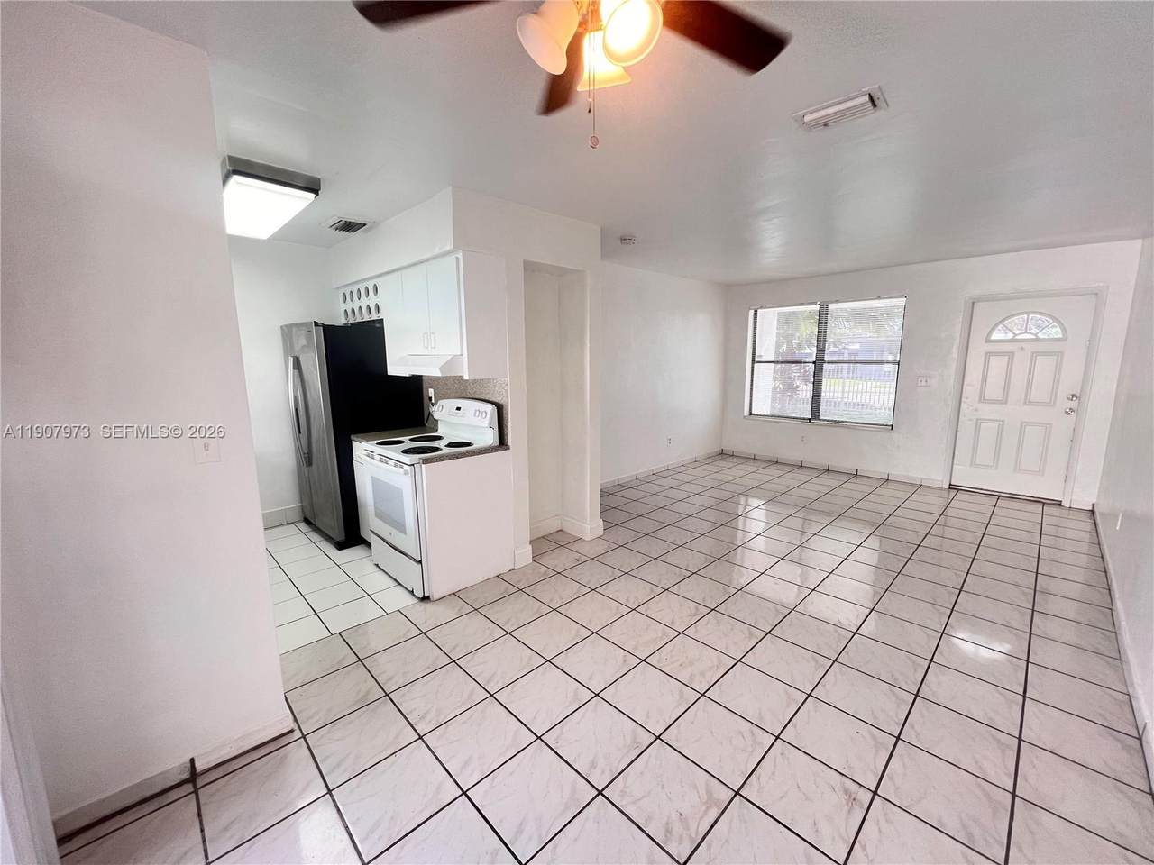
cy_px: 432
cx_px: 577
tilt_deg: -10.1
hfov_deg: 106.2
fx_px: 433
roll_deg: +0.3
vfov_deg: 89.9
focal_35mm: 13
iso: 160
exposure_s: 1/120
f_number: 1.8
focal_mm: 1.57
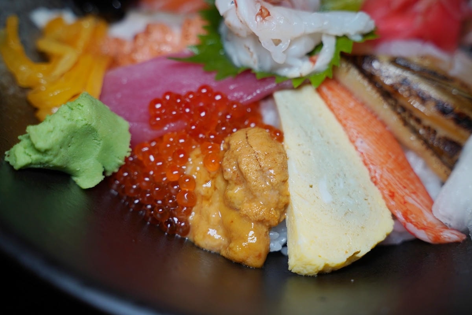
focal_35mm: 75
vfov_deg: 18.2
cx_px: 236
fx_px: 983
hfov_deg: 27.0
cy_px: 158
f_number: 4
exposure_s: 1/80
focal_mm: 75
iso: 125
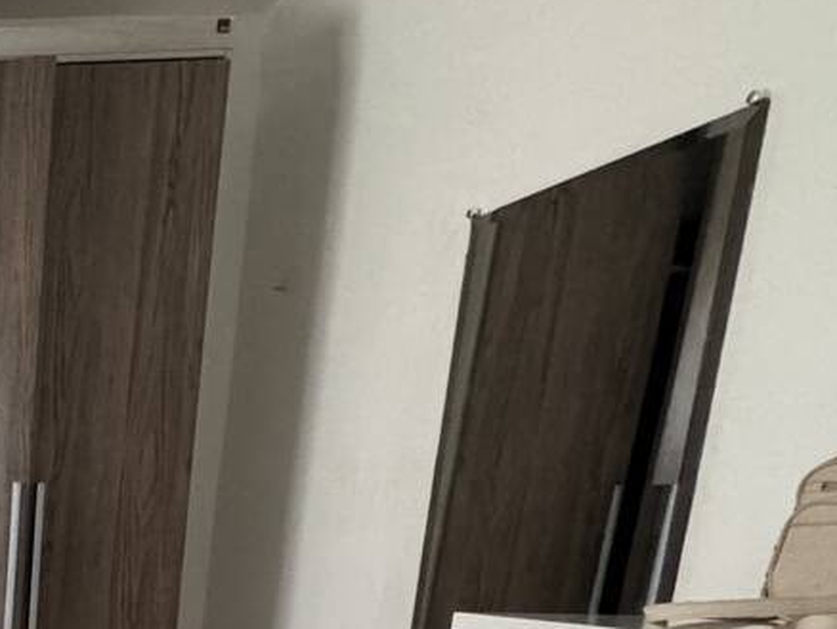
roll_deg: +0.5
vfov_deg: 27.6
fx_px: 1113
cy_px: 763
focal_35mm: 46
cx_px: -378
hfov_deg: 28.7
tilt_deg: -9.9
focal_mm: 2.22
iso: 800
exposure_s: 1/60
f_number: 2.2
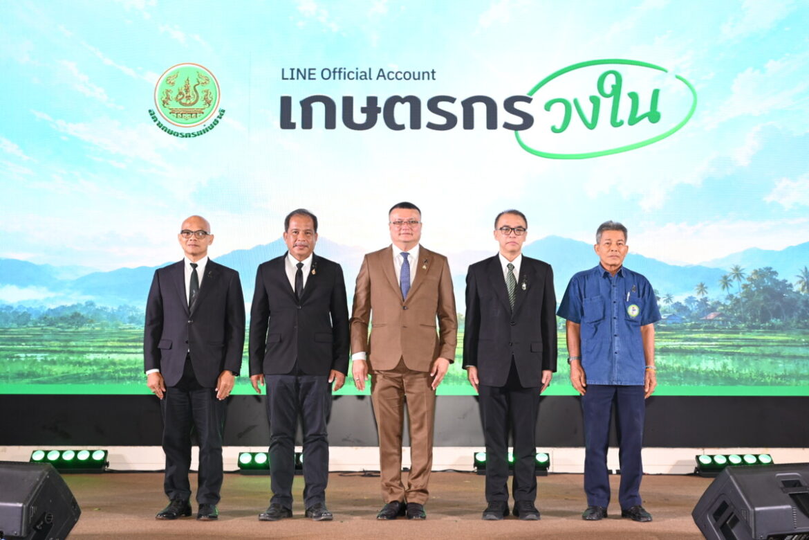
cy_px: 270
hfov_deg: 44.5
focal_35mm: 44
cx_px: 404
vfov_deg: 30.5
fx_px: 989
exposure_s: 1/100
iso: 1250
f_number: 5
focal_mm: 44
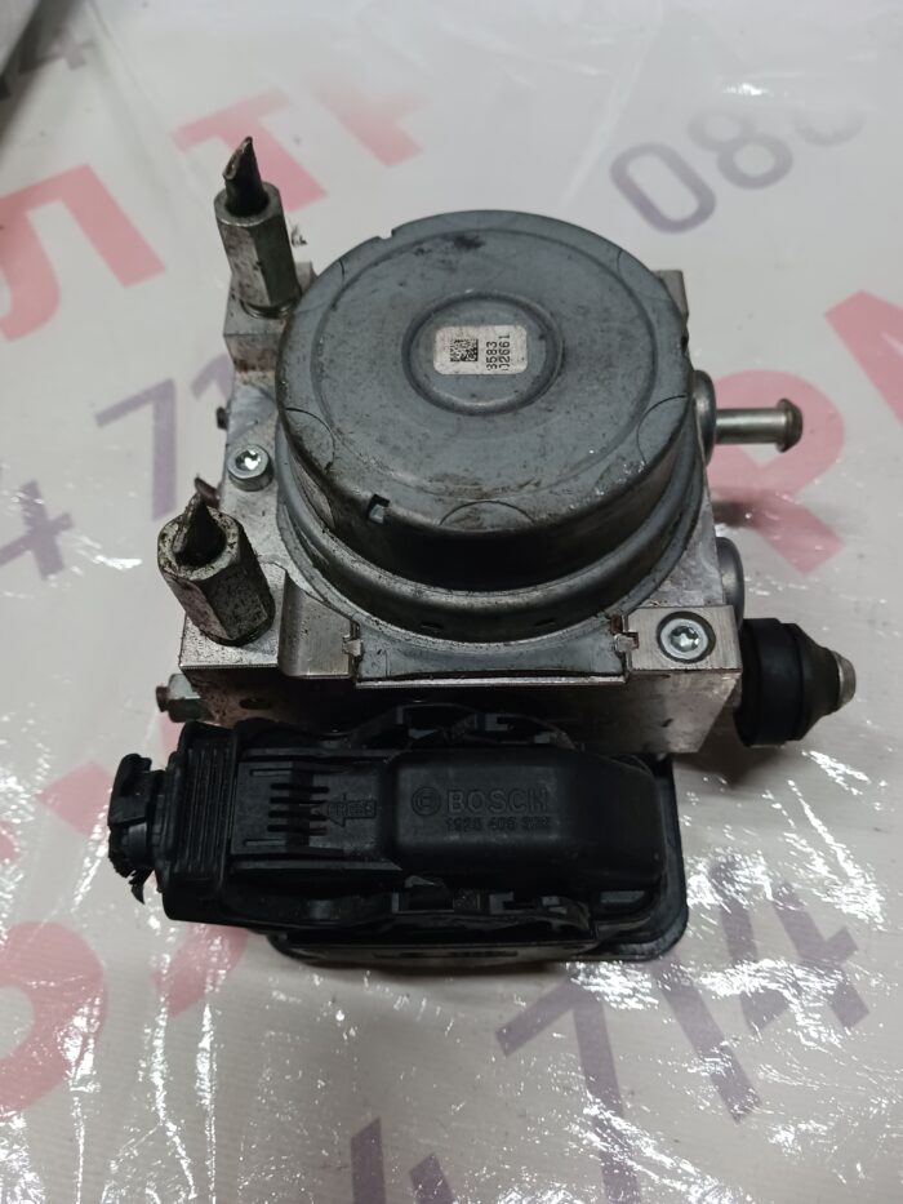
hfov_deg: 51.4
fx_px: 939
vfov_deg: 65.3
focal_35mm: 27
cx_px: 452
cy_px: 602
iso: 250
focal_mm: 4
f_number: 1.8
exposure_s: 1/25
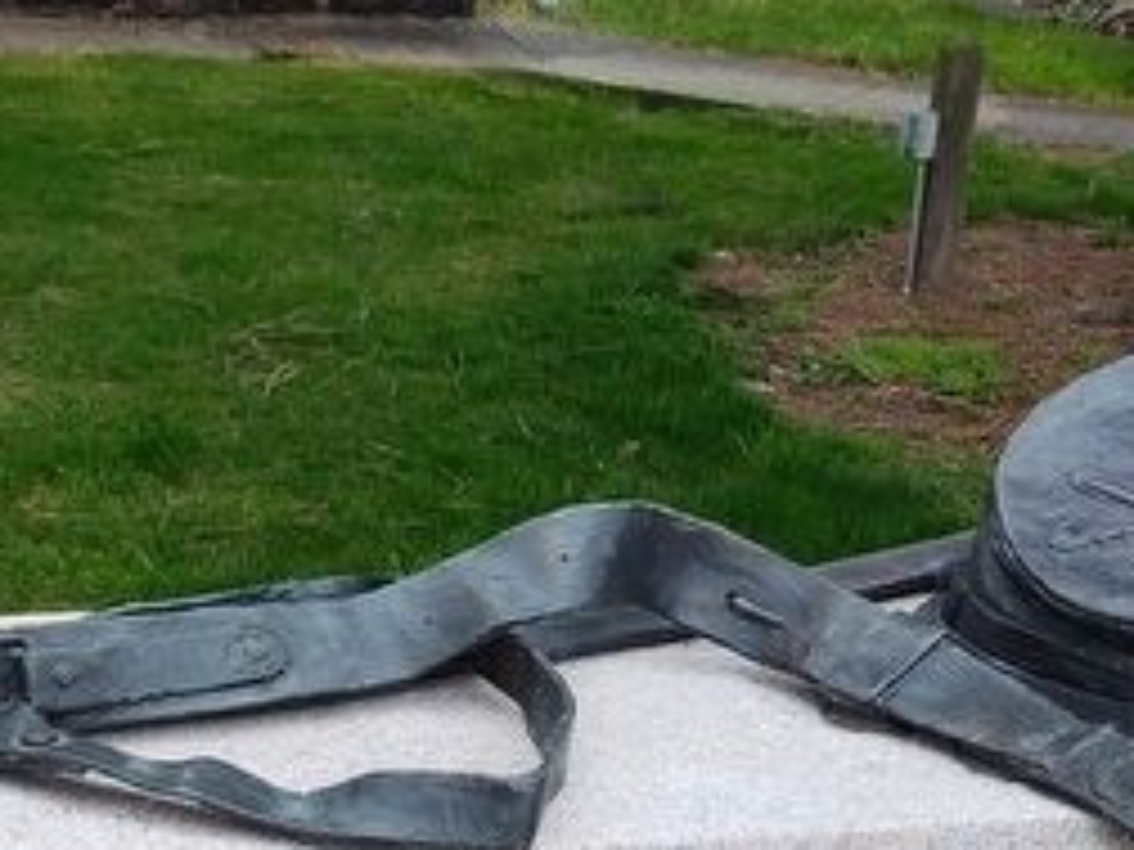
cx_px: 112
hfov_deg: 25.8
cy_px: 738
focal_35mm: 73
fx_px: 2391
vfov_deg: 19.8
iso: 100
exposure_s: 1/276
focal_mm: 5.56
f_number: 1.8
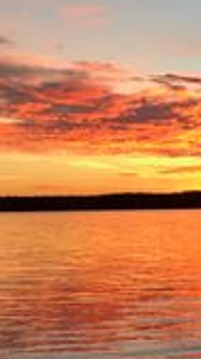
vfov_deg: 23.4
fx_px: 866
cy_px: 215
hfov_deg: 12.6
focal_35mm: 91
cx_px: 295
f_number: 1.8
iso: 20
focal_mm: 3.99
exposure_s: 1/120
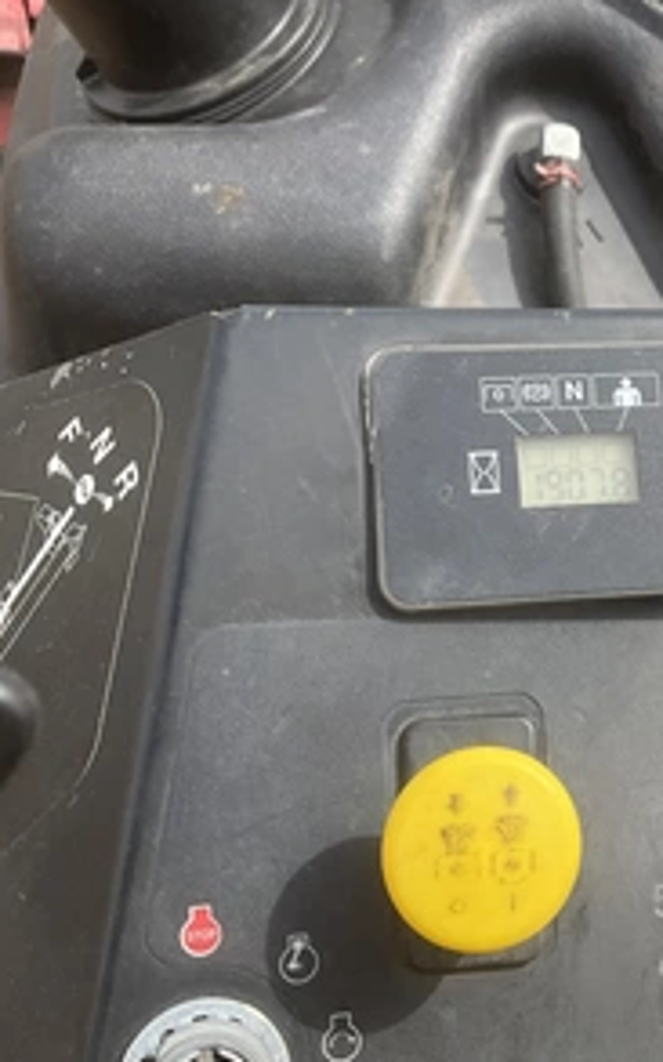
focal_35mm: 42
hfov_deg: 28.5
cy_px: 526
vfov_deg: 47.2
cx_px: 674
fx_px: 1215
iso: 25
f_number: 1.8
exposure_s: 1/898
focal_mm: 3
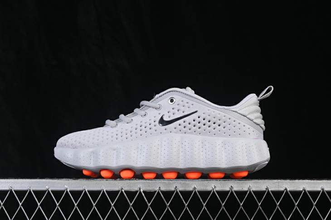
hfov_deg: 27.0
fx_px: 689
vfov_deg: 18.2
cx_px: 166
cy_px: 110
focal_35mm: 75
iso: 160
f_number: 8
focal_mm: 50
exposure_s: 1/80
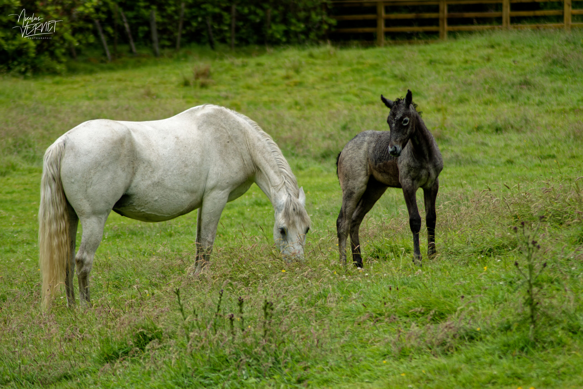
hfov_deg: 6.9
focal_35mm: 300
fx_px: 4857
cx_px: 292
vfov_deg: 4.6
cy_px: 194
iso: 800
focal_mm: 200
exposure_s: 1/2000
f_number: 5.6
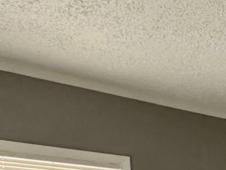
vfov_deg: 15.1
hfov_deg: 18.7
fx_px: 548
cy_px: 314
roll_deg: +2.6
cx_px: 392
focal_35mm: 84
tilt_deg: -3.1
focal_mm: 2.22
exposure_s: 1/60
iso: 500
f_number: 2.2
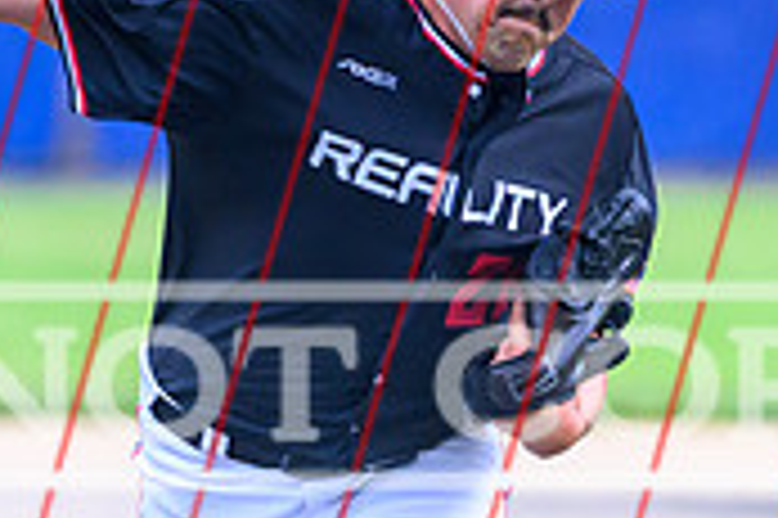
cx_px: 276
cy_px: 656
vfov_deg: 1.3
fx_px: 22842
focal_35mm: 1058
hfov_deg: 2.0
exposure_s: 1/3200
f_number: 2.8
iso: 1100
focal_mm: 200
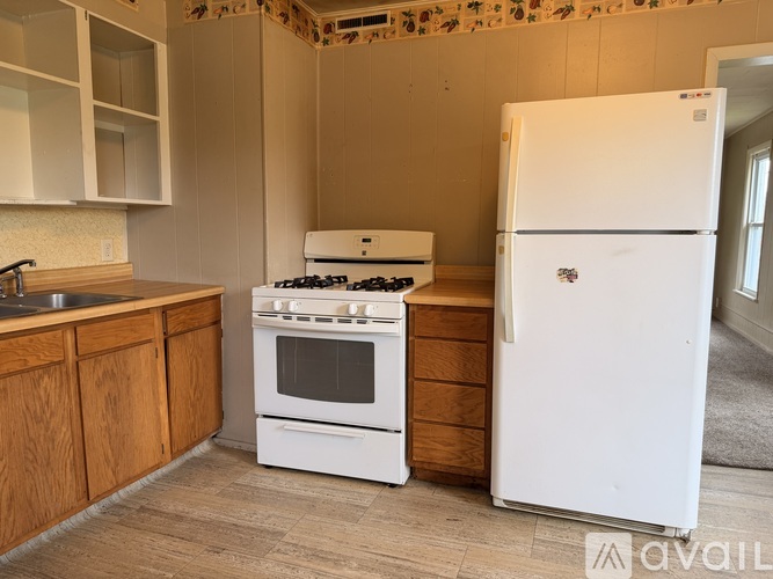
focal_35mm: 24
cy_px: 290
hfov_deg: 71.6
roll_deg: -0.5
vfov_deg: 56.8
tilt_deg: -7.3
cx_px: 386
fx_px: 536
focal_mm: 6.76
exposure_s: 1/120
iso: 160
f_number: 1.78
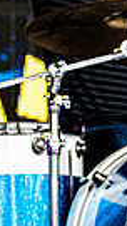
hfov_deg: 1.9
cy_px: 63
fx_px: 3847
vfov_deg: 3.4
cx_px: -50
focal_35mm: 643
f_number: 4.5
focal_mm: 116
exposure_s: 1/500
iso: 200
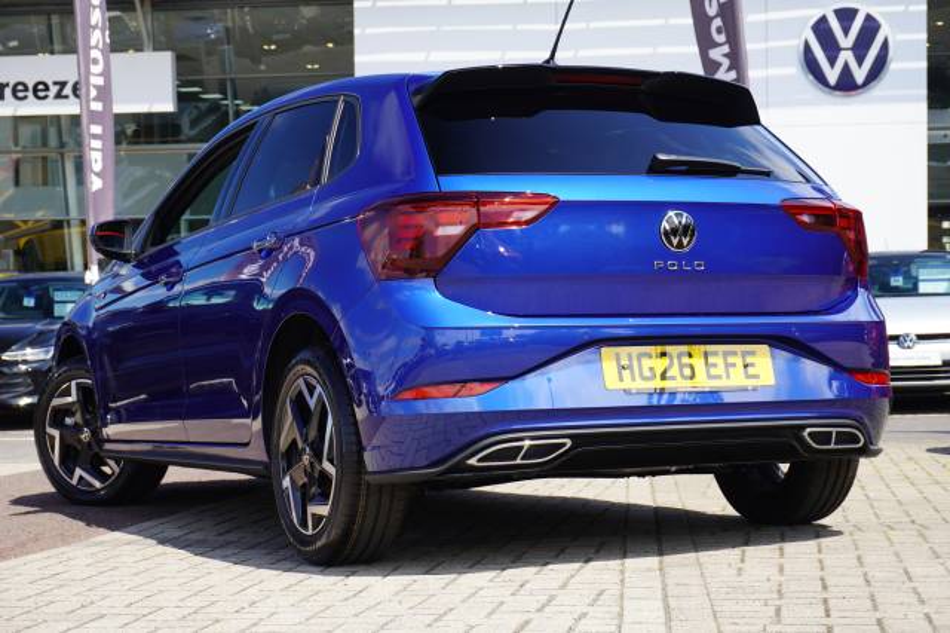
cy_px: 316
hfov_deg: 29.3
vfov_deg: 19.7
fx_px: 1820
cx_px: 475
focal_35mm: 69
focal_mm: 46
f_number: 6.3
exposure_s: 1/100
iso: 100
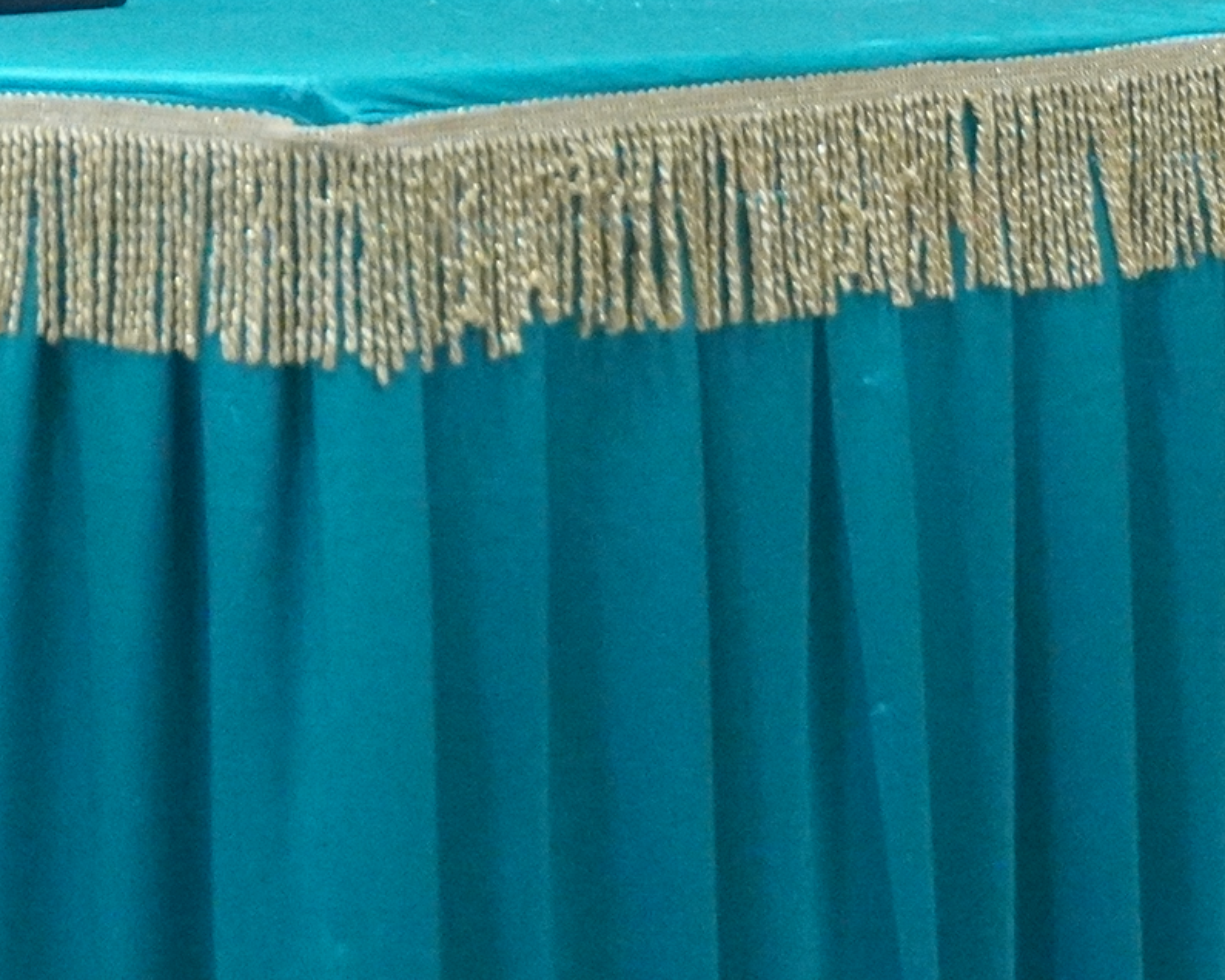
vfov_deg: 7.1
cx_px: 55
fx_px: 7722
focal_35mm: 213
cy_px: -558
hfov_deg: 9.0
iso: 6400
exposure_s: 1/100
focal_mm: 40
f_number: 5.6
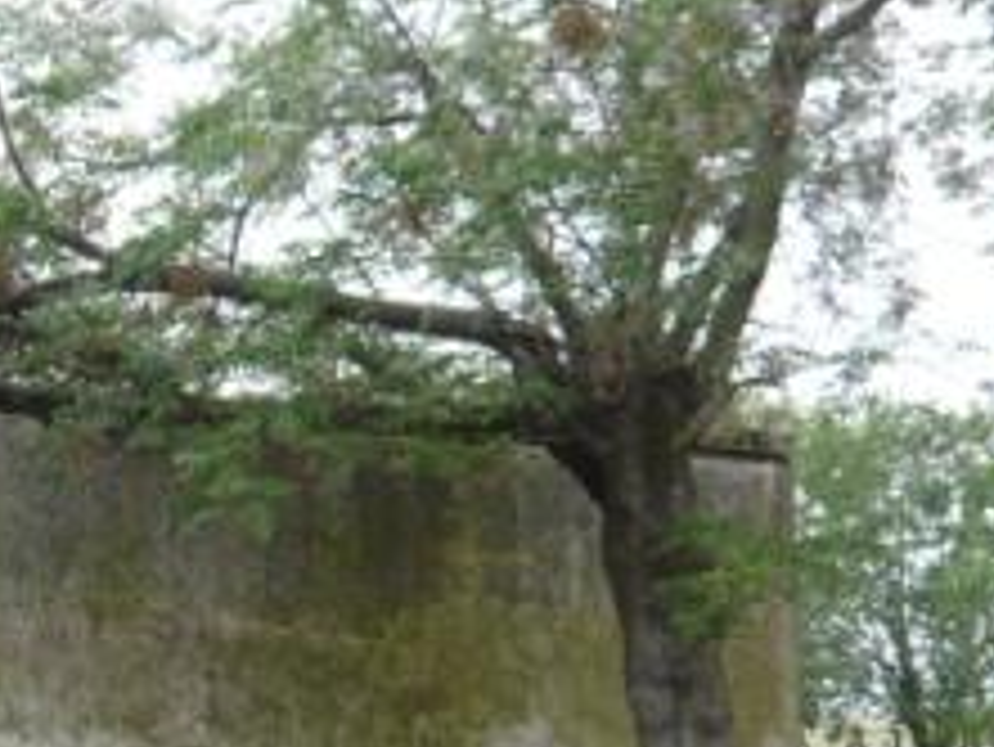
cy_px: 603
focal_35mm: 79
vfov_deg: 18.5
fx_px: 2270
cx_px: 49
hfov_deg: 23.8
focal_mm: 4.6
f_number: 2.8
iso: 100
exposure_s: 1/400
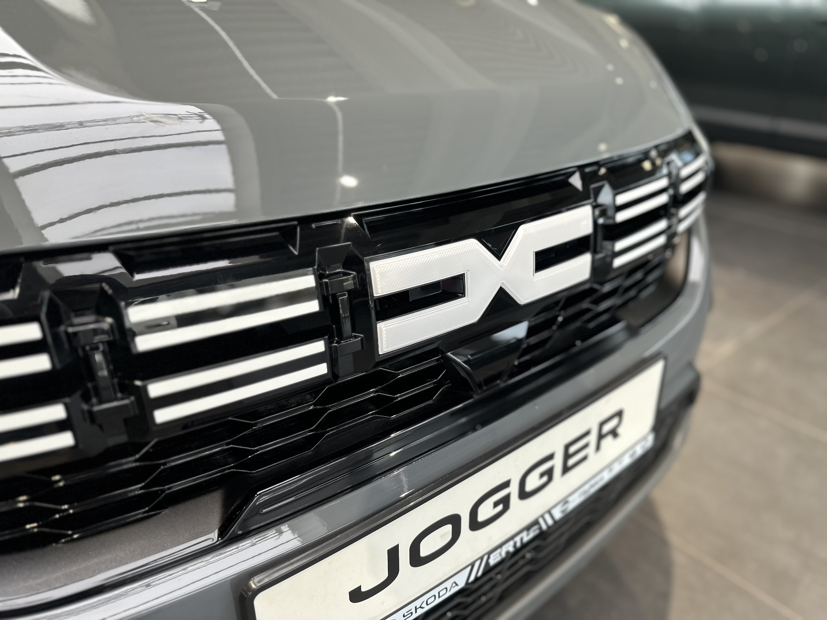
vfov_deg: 56.8
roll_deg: +0.2
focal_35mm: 24
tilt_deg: -25.8
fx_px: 573
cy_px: 310
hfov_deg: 71.6
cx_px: 414
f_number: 1.78
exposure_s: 1/96
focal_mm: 6.86
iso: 125
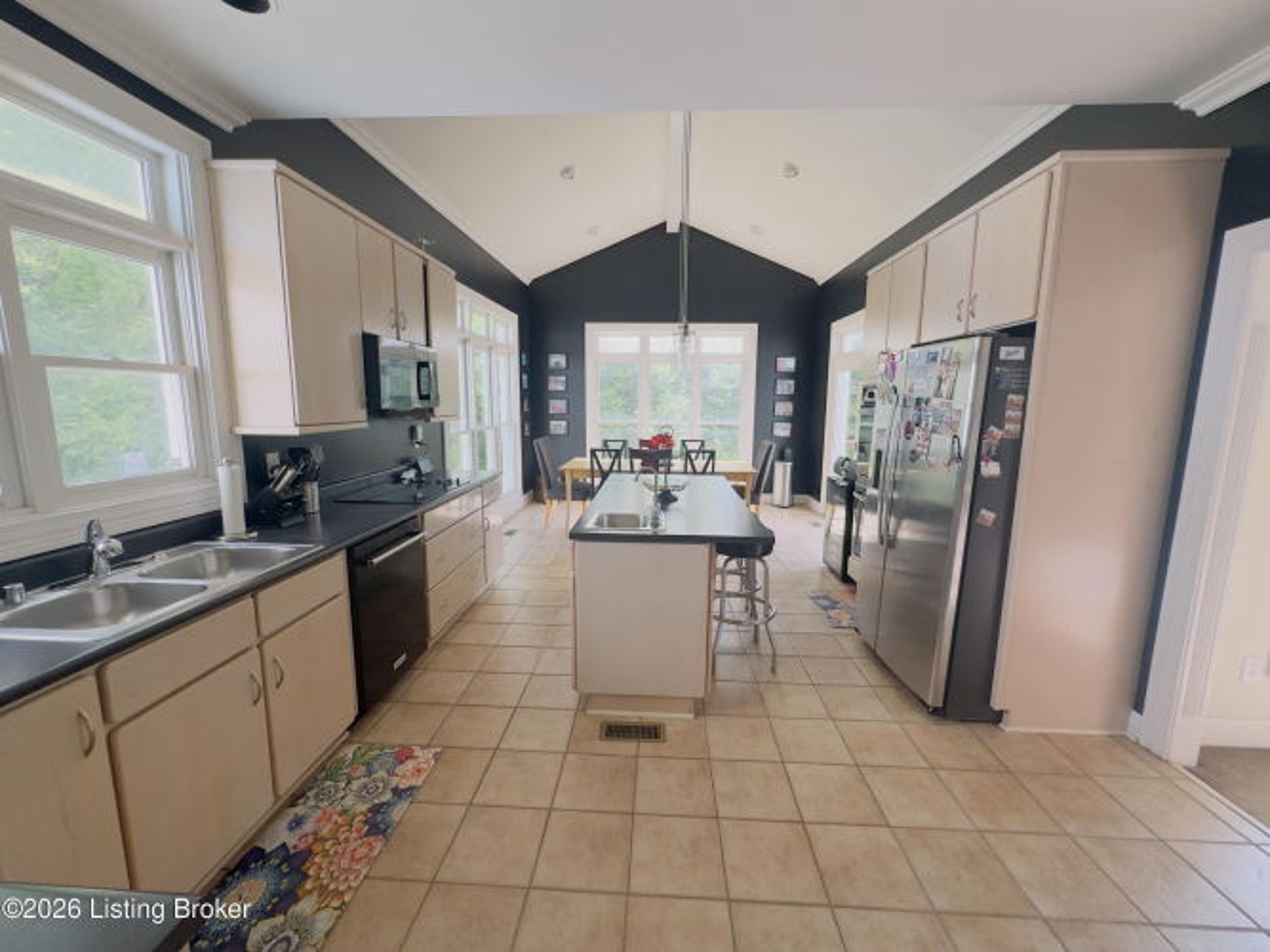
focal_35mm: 14
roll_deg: +0.1
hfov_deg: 102.1
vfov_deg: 85.7
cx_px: 635
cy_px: 476
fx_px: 514
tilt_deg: -8.8
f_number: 2.2
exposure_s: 1/119
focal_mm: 2.22
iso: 40
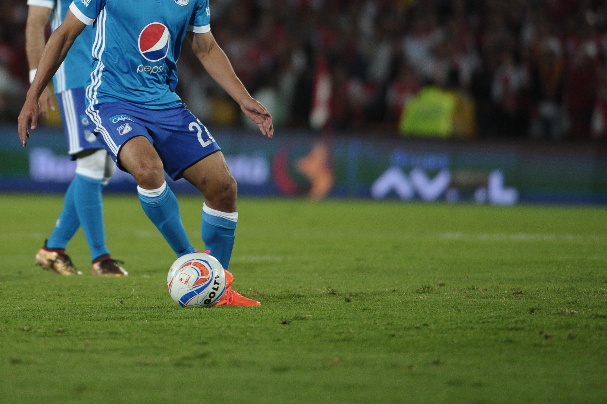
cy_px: 67
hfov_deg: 2.9
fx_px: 12182
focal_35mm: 723
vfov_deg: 1.9
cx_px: 99
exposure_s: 1/1000
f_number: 4
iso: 2500
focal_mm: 400
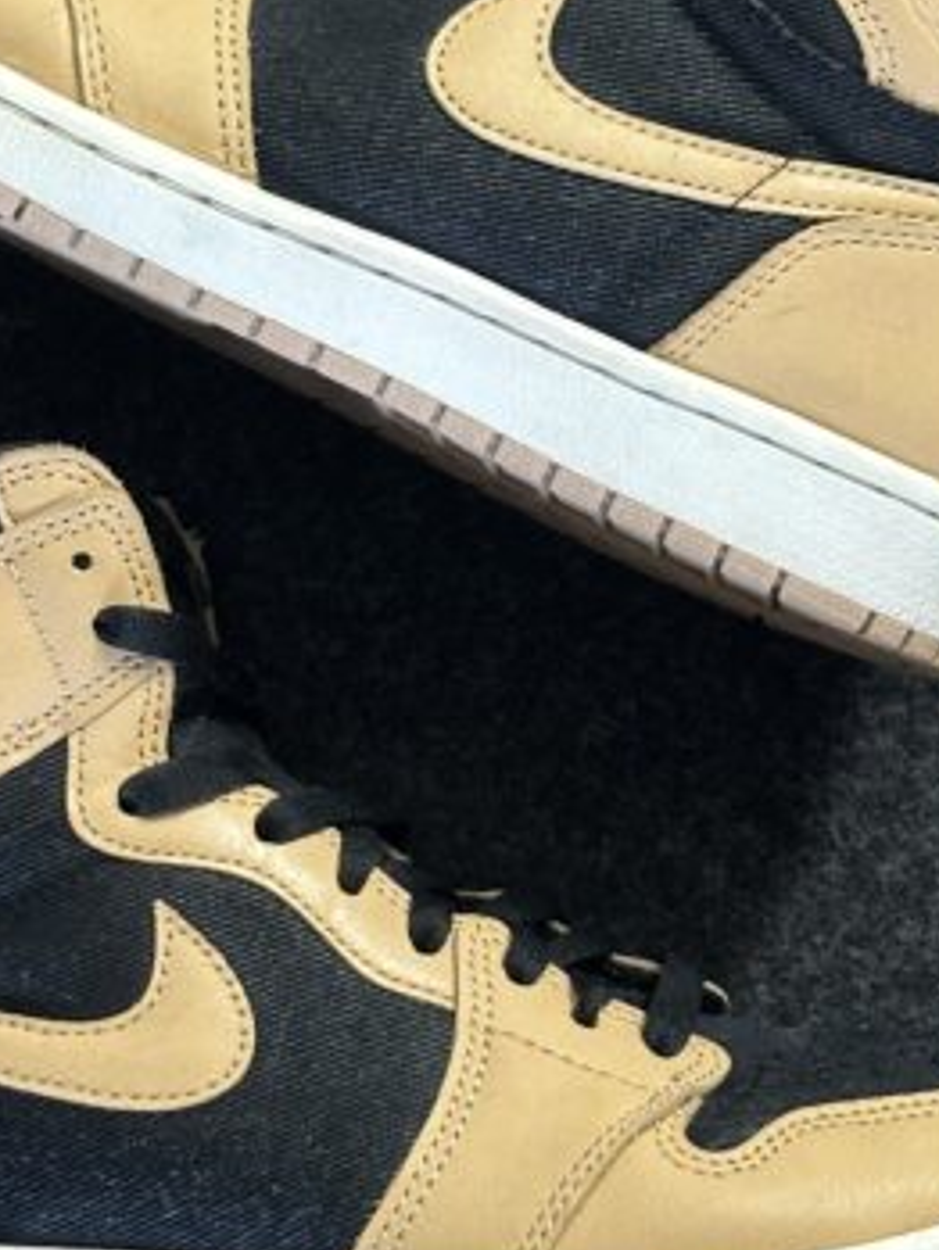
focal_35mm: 110
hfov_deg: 13.5
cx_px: 401
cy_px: 543
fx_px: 3976
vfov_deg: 17.9
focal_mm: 6.86
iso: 200
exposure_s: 1/33
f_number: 1.78
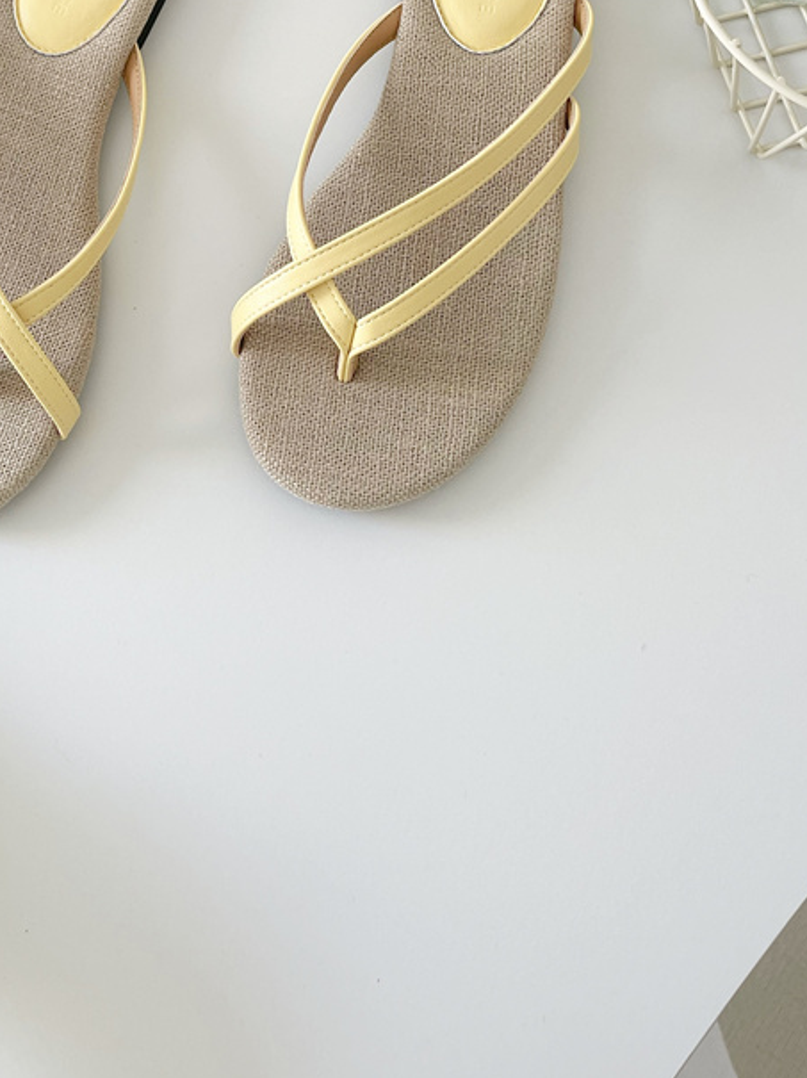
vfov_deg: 41.9
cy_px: 212
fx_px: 1338
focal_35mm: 43
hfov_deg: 33.0
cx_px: 216
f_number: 1.6
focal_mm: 4.2
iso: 32
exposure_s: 1/125
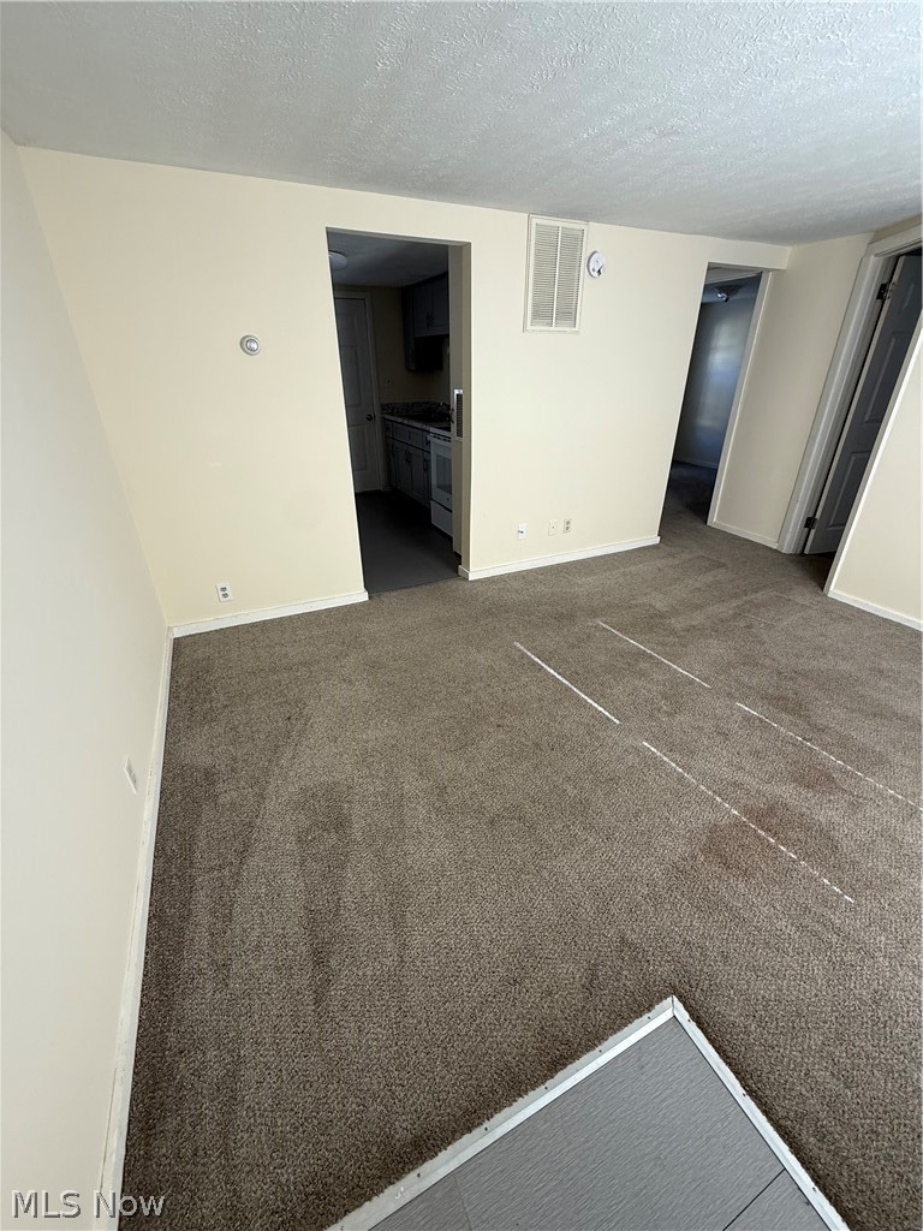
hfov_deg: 85.7
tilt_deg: -27.4
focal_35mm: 14
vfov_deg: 102.1
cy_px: 616
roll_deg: +1.9
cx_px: 462
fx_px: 498
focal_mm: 2.22
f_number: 2.2
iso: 100
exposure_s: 1/99
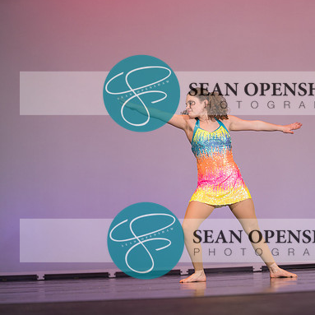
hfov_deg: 19.2
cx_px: 232
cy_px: 157
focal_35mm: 90
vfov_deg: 19.3
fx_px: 927
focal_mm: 70
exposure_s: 1/500
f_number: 2.8
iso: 400
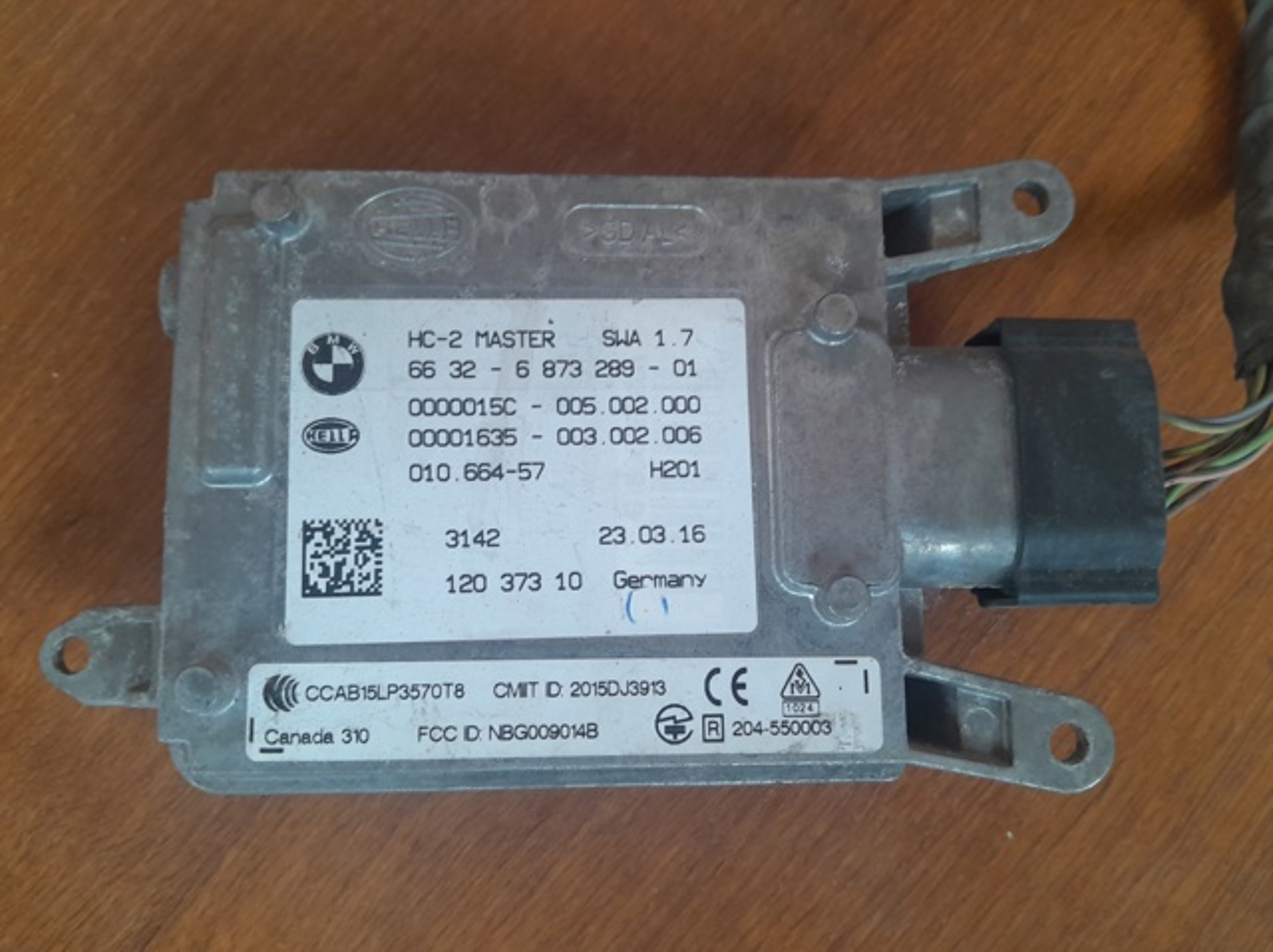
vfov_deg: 53.0
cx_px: 636
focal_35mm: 26
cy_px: 476
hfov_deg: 67.3
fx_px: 955
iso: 160
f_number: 1.8
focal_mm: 3.98
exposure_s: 1/50
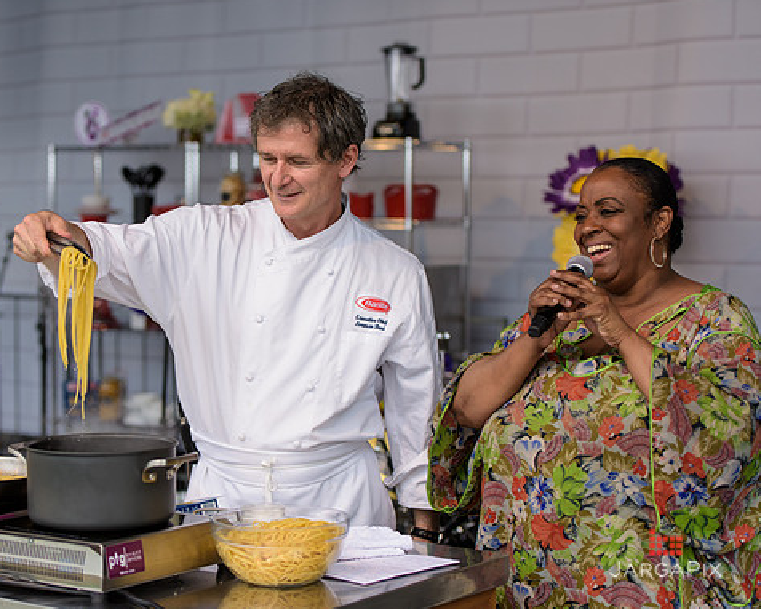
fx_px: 1802
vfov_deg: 19.2
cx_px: 299
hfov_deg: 23.8
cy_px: 303
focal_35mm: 80
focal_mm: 70
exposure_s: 1/1600
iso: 250
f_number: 3.2
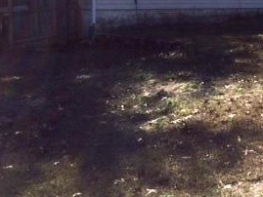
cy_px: 6
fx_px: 524
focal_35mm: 69
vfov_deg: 20.7
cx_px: 292
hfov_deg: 25.9
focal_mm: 4.15
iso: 32
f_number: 2.2
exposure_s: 1/2415
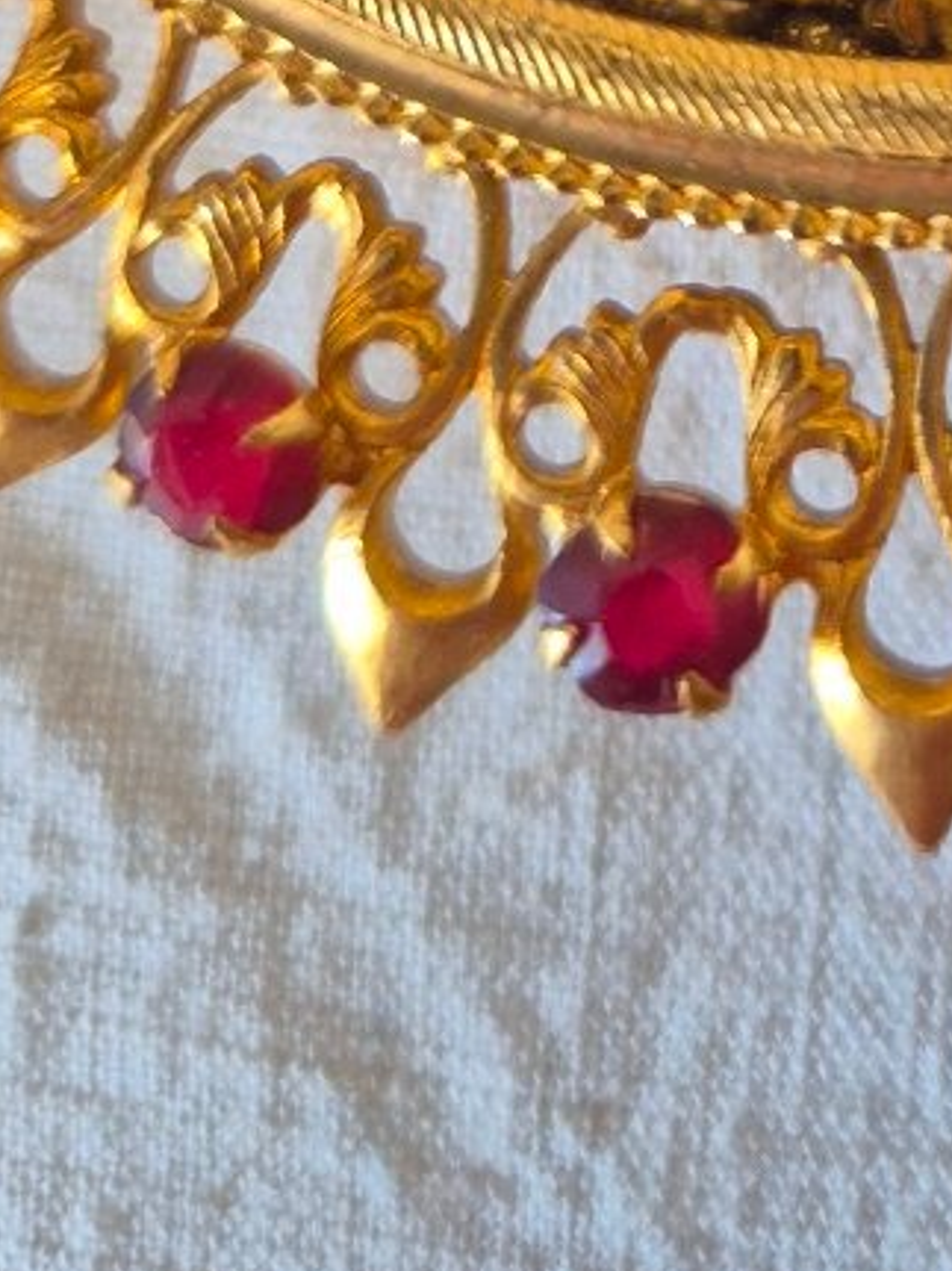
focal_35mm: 64
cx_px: 990
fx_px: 2348
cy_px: -360
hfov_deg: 21.9
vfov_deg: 26.1
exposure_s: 1/100
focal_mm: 5.4
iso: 400
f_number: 1.8
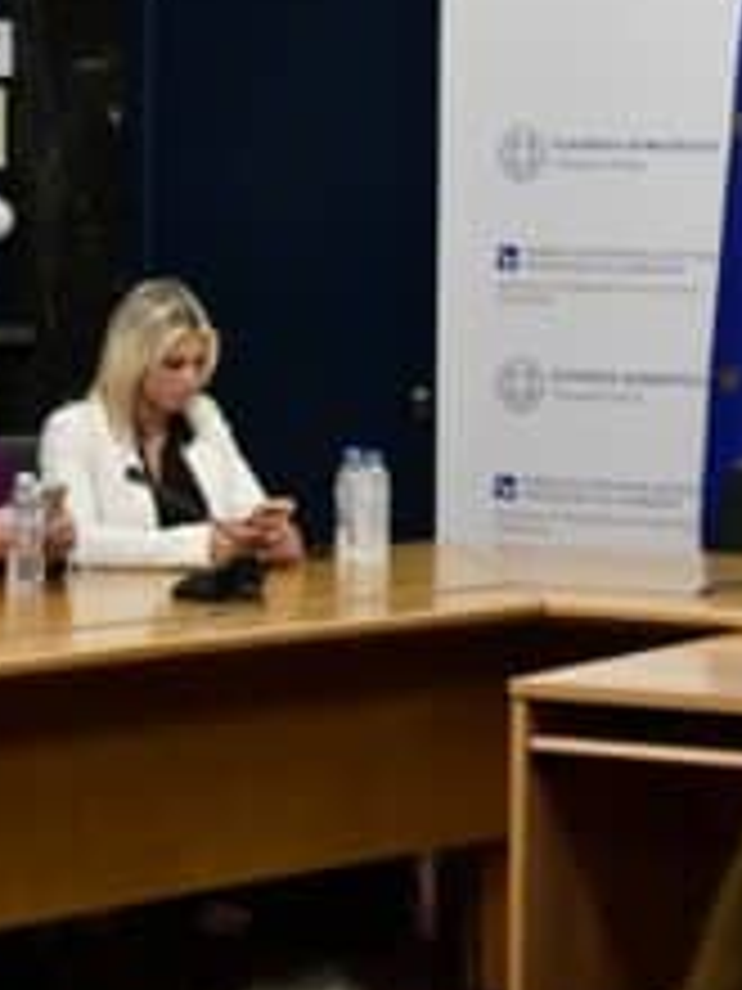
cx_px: 863
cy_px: 398
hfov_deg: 10.9
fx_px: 3830
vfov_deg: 14.7
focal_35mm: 134
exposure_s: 1/200
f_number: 9
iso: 4000
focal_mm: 40
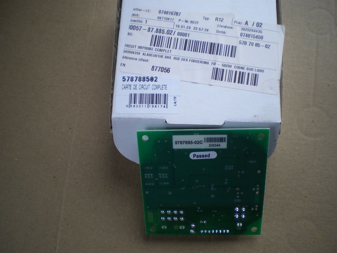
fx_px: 350
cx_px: 168
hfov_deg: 51.4
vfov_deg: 39.7
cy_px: 126
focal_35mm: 36
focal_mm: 6.3
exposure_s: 1/50
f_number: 3.1
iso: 64
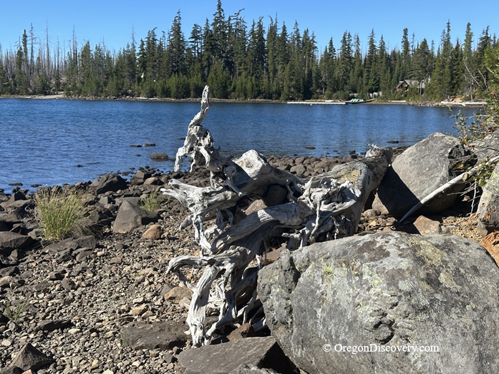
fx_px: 692
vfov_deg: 30.3
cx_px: 250
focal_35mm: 48
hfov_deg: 39.7
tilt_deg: -7.2
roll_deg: +0.1
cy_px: 187
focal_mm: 6.86
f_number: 1.78
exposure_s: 1/2667
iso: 64
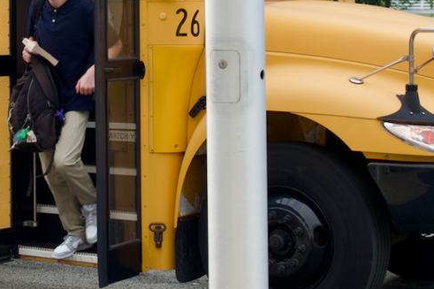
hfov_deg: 16.8
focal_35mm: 121
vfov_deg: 11.2
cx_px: 65
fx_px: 1458
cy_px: 23
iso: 100
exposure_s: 1/160
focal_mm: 21.32
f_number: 3.5
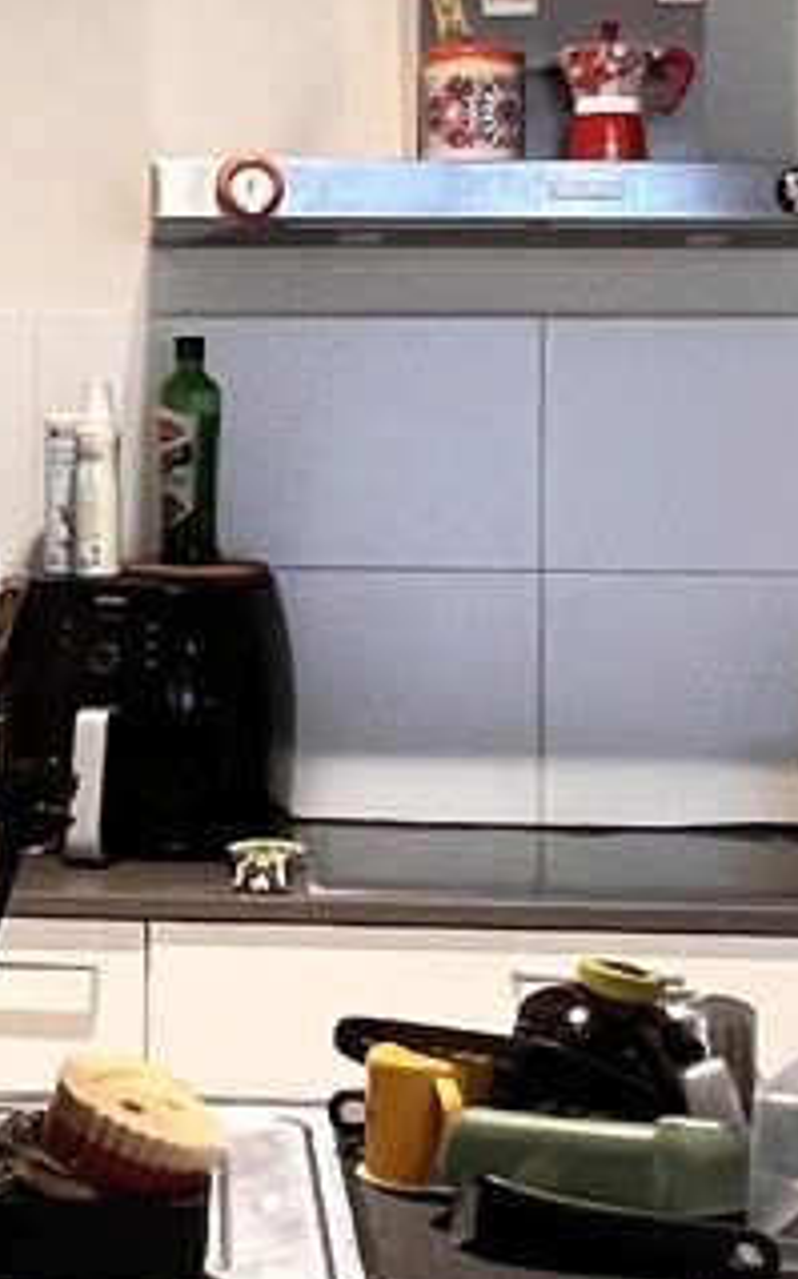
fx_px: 2892
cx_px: -148
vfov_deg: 24.8
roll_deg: -0.5
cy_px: 437
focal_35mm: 83
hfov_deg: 15.2
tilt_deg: -0.1
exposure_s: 1/50
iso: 250
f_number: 1.8
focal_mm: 1.57
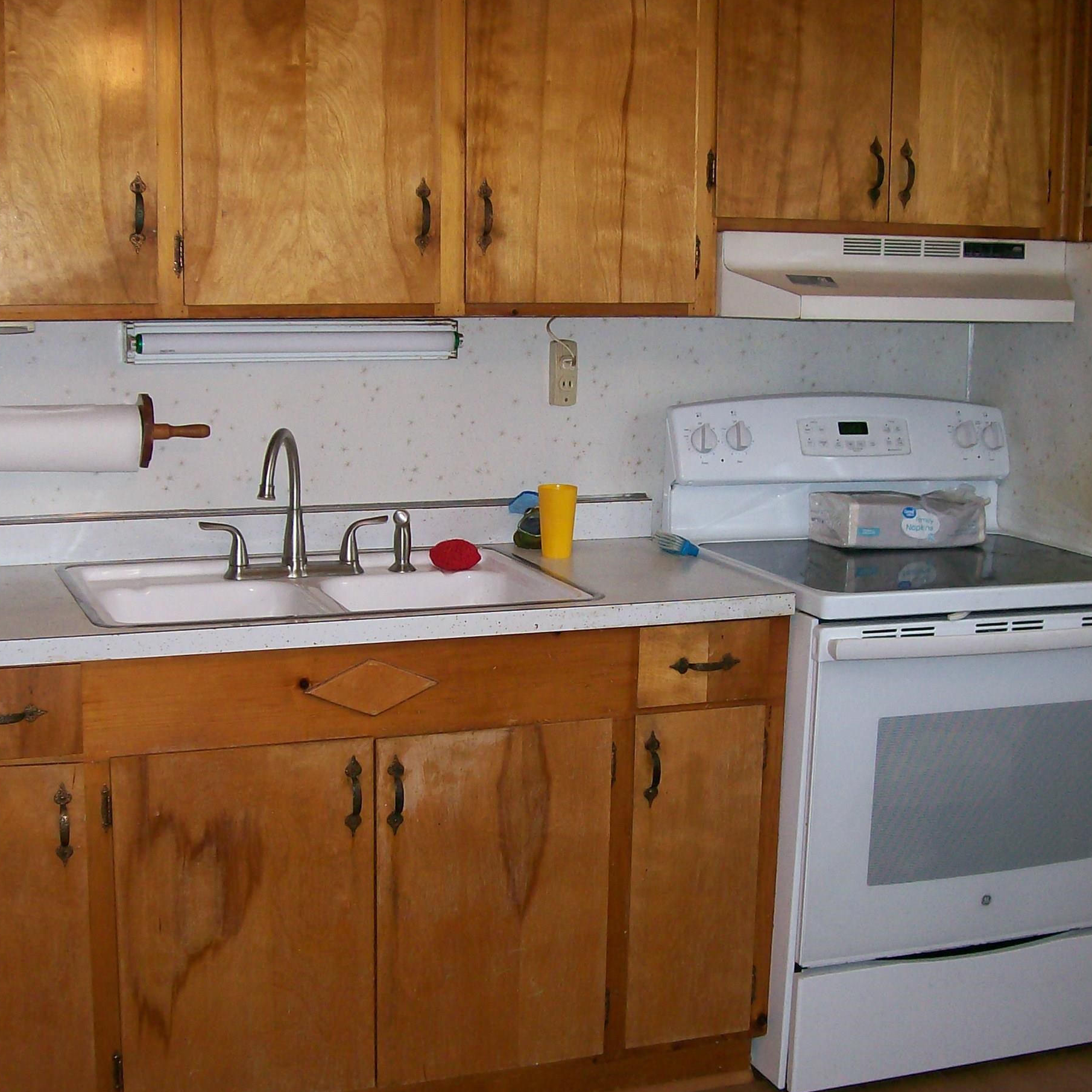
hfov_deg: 34.0
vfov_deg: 34.0
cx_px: 532
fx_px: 1785
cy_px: 583
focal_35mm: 50
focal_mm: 6
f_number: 2.7
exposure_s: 1/64
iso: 80
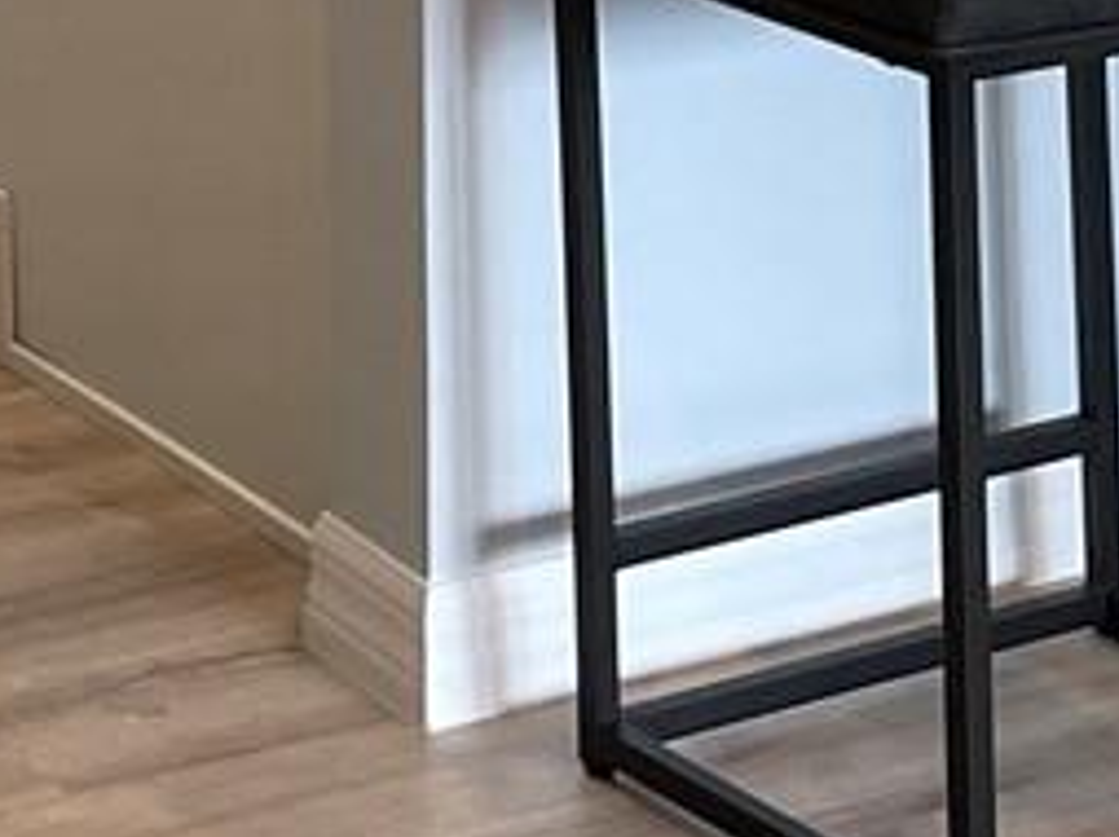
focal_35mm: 164
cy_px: -1709
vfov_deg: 7.8
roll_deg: +0.9
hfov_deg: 11.8
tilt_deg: +2.6
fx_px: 5296
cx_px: -269
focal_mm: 4.2
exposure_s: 1/60
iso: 80
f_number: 1.6
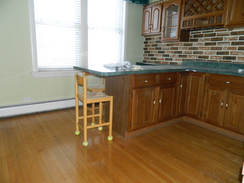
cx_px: 122
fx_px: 176
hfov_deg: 69.4
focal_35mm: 25
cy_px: 92
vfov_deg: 54.9
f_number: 3.1
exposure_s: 1/30
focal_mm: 4.5
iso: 200
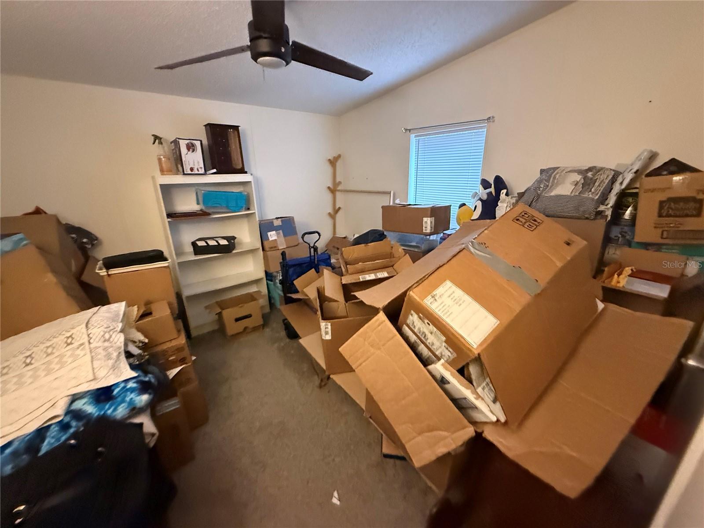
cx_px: 352
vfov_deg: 85.7
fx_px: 285
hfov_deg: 102.1
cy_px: 264
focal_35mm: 14
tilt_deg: -14.0
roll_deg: -0.5
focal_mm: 2.22
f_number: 2.2
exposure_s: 1/60
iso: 1250
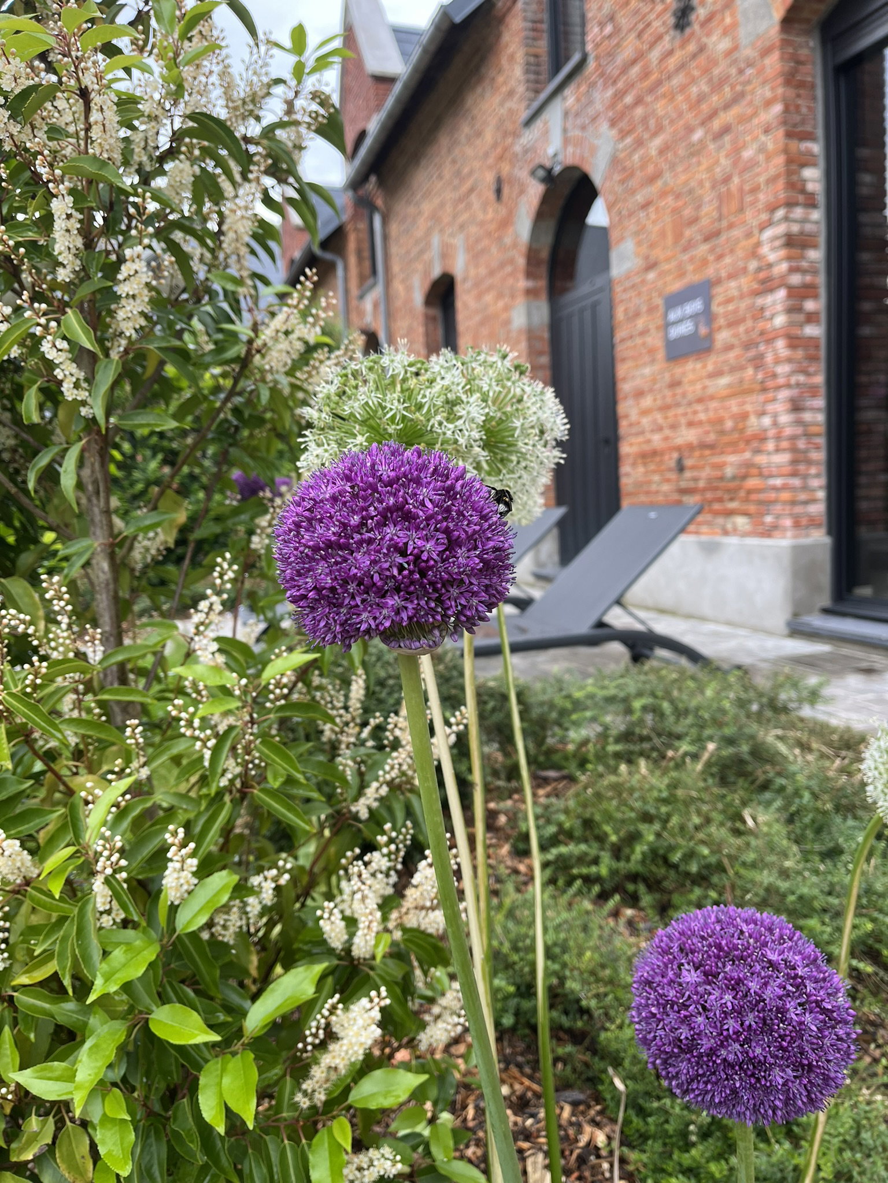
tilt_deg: -6.4
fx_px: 889
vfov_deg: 67.3
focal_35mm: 26
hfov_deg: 53.1
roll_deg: +2.6
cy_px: 592
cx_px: 444
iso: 40
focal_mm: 5.1
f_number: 1.6
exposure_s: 1/220
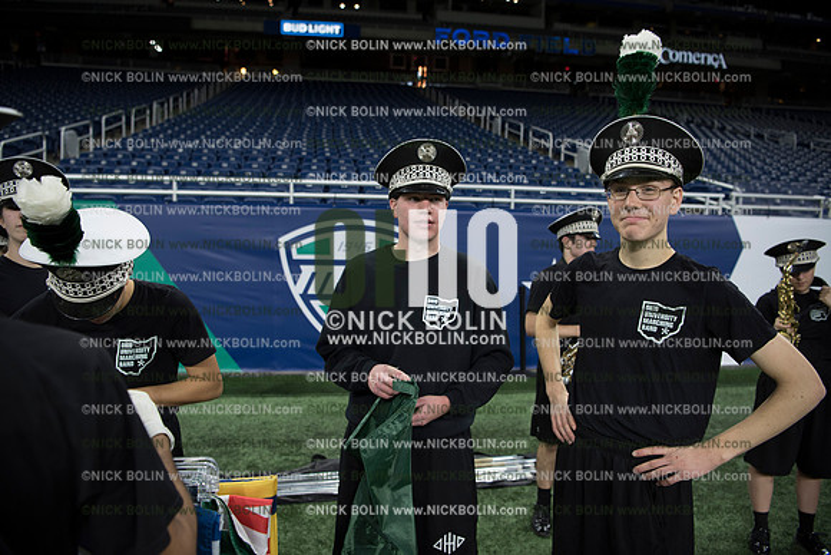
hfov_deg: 73.7
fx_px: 554
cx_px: 416
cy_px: 278
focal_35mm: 24
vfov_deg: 53.2
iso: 800
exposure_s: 1/500
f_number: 3.2
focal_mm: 24
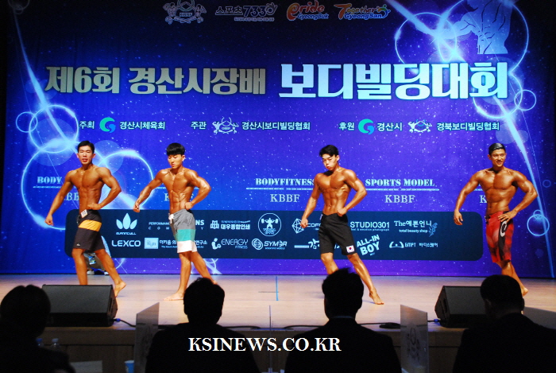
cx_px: 278
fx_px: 719
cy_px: 186
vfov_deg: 29.0
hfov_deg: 42.3
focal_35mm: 46
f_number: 7.1
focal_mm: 31
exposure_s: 1/100
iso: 1600
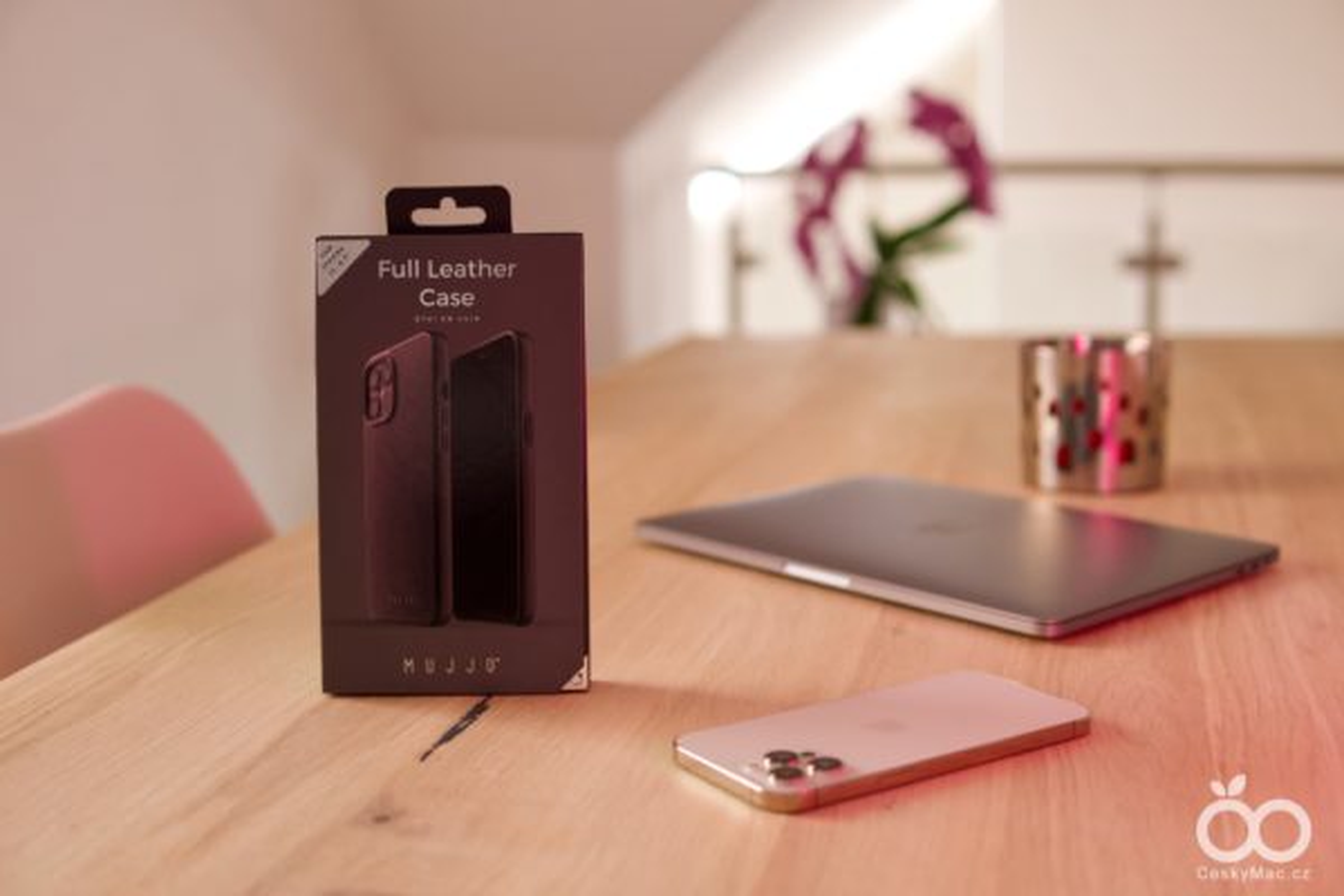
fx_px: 1680
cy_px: 448
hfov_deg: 43.6
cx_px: 672
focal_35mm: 45
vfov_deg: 29.9
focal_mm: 30
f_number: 2.2
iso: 500
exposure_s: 1/50
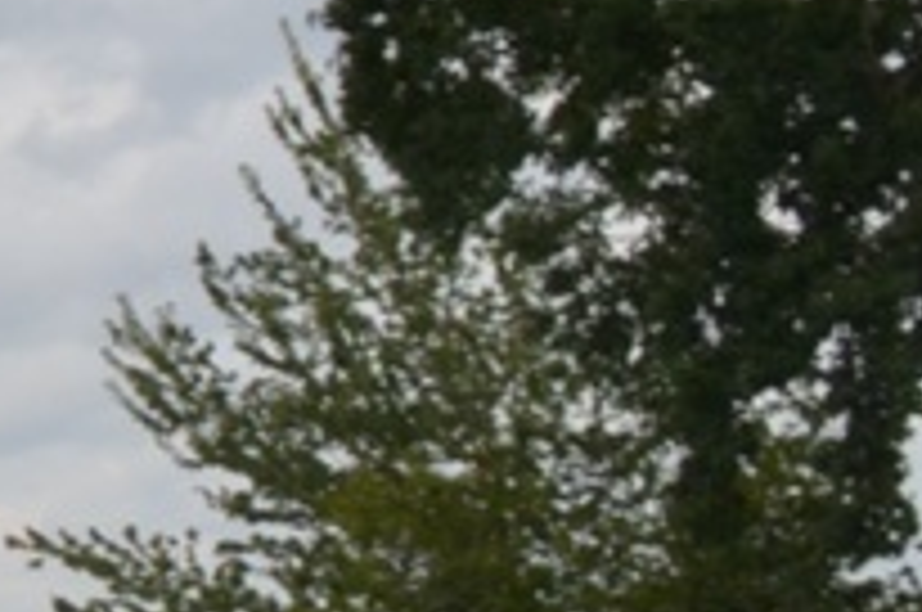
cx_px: -2159
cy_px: 835
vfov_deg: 6.9
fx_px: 4986
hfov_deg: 8.3
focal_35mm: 195
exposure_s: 1/200
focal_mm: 18
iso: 100
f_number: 9
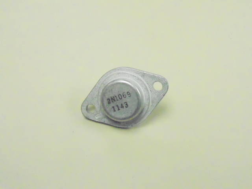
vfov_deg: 27.5
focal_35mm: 53
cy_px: 94
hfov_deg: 36.2
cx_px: 126
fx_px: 386
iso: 3200
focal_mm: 9.5
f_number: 3.9
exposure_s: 1/640
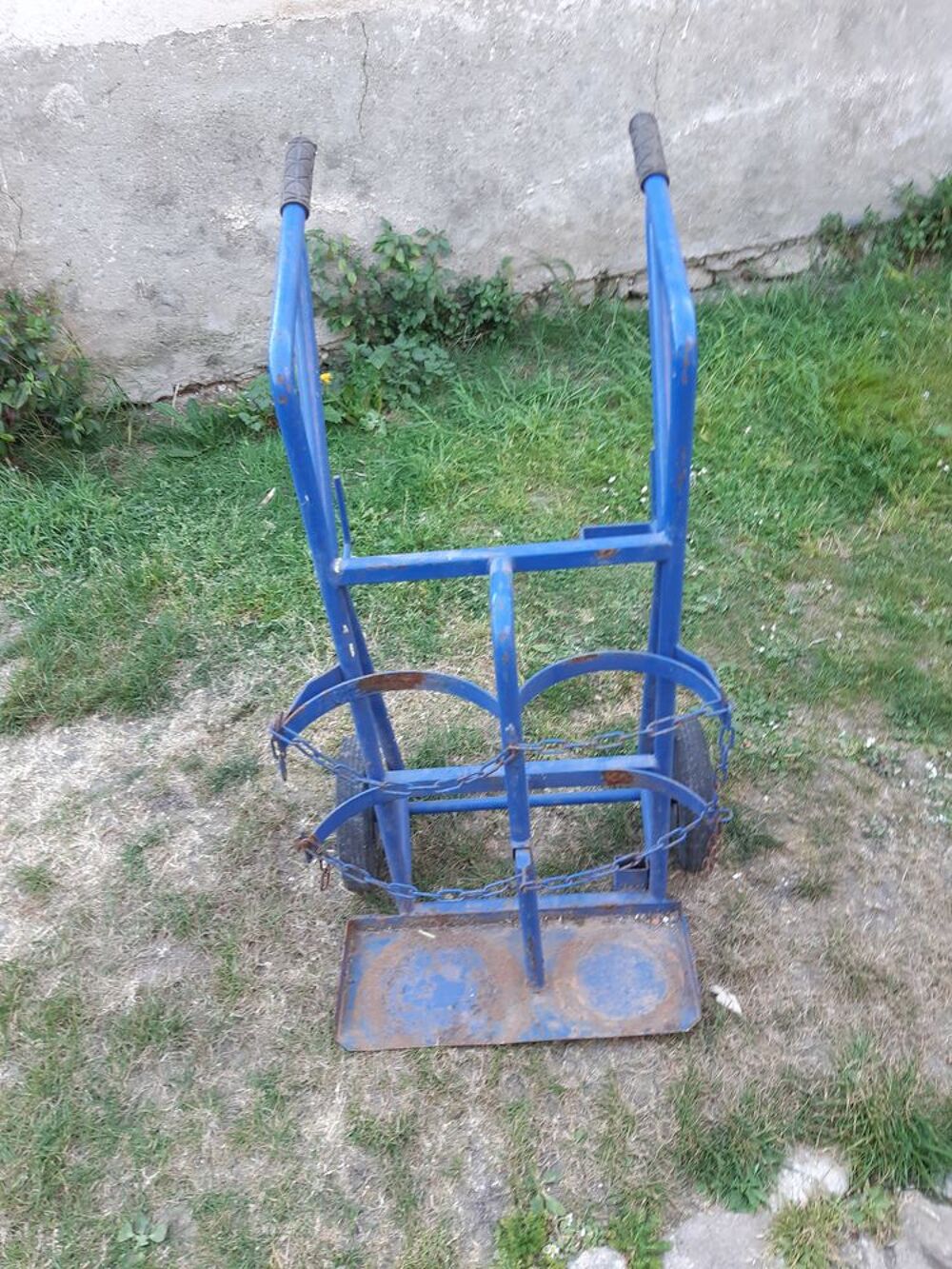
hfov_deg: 53.1
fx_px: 953
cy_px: 634
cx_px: 476
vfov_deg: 67.3
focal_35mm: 26
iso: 40
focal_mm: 3.92
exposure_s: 1/50
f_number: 1.7
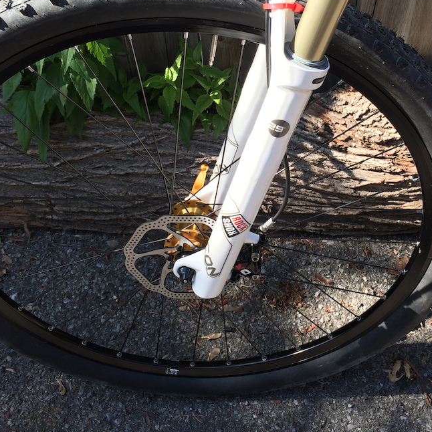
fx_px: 593
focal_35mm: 42
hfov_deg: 40.0
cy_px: 129
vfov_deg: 39.3
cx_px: 244
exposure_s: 1/477
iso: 32
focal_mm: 4.12
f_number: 2.2
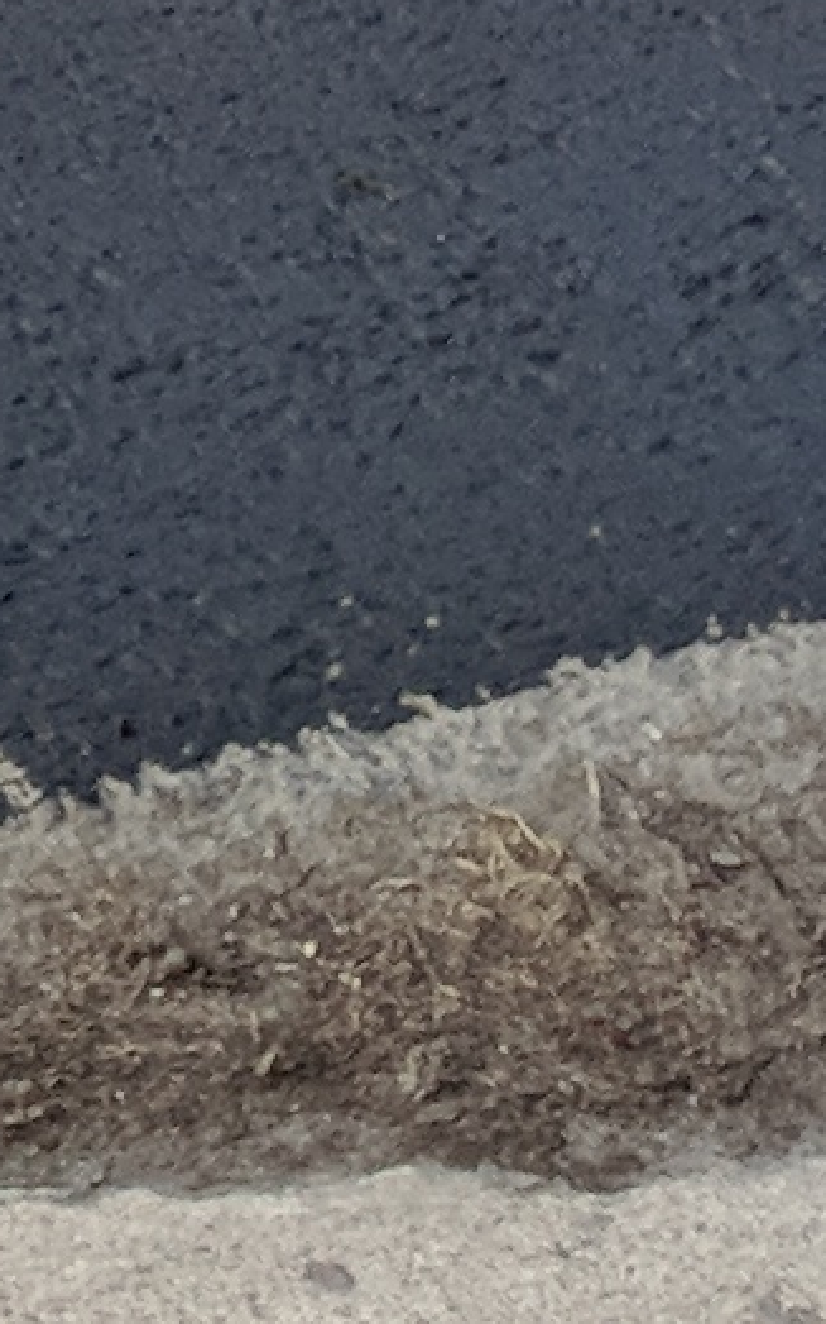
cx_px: -2124
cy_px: -3282
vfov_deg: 7.8
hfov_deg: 5.6
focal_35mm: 213
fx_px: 7680
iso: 50
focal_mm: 4.67
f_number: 2
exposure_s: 1/362
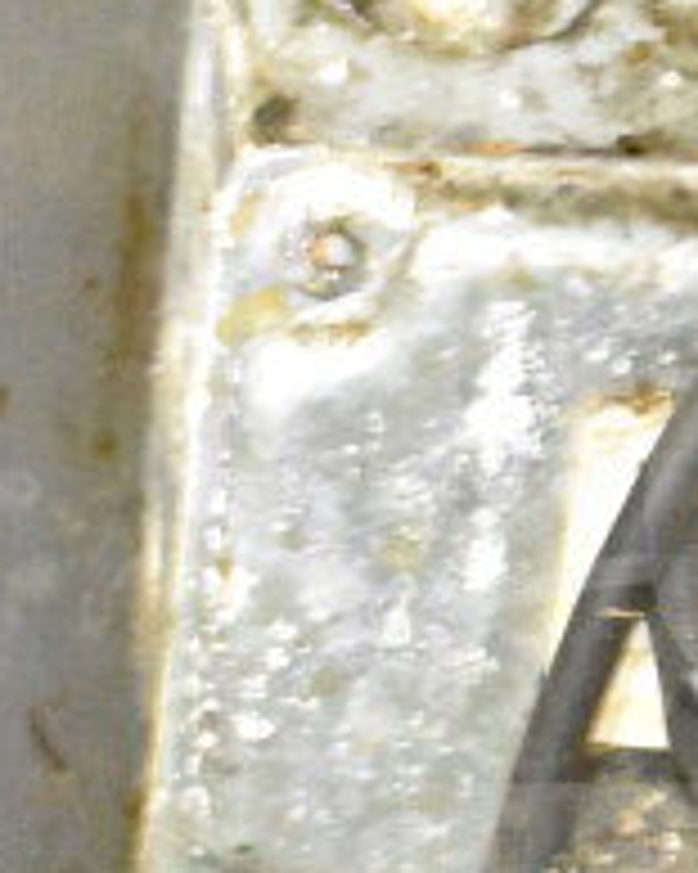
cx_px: 752
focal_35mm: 232
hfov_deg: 6.6
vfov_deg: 8.3
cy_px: 641
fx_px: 6001
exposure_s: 1/30
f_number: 4.5
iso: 25600
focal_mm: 35
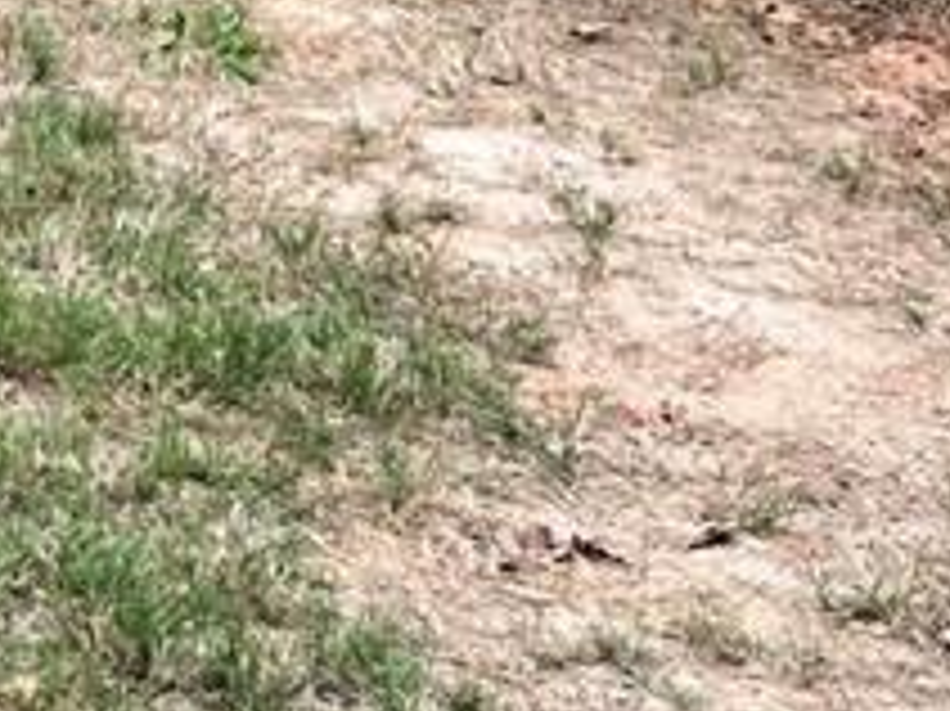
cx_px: -1040
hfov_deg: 13.2
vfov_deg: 11.2
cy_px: -423
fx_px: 3456
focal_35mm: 126
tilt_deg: -16.1
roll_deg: +0.7
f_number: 1.6
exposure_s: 1/152
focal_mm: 5.1
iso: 40
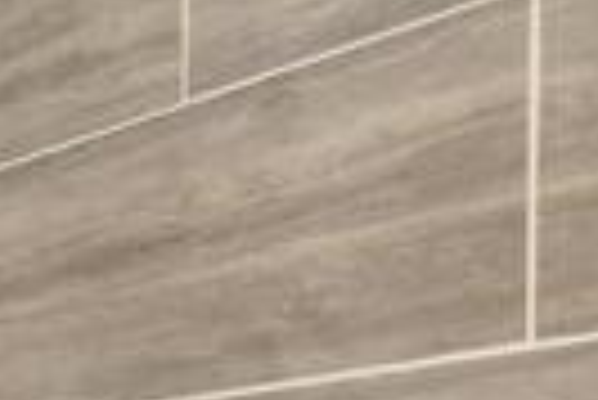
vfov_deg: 16.6
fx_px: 1231
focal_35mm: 74
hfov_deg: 19.5
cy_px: 618
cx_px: -508
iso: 400
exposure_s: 1/160
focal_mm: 10
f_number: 6.3
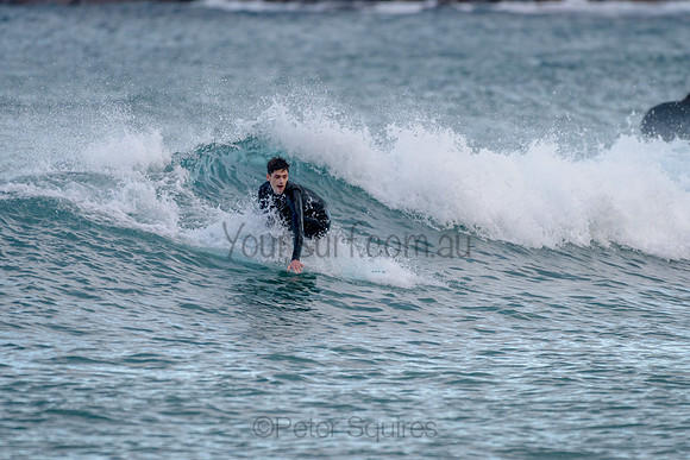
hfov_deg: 3.4
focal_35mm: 612
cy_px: 221
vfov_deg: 2.2
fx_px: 11729
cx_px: 362
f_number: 5.6
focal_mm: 500
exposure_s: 1/1250
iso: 720
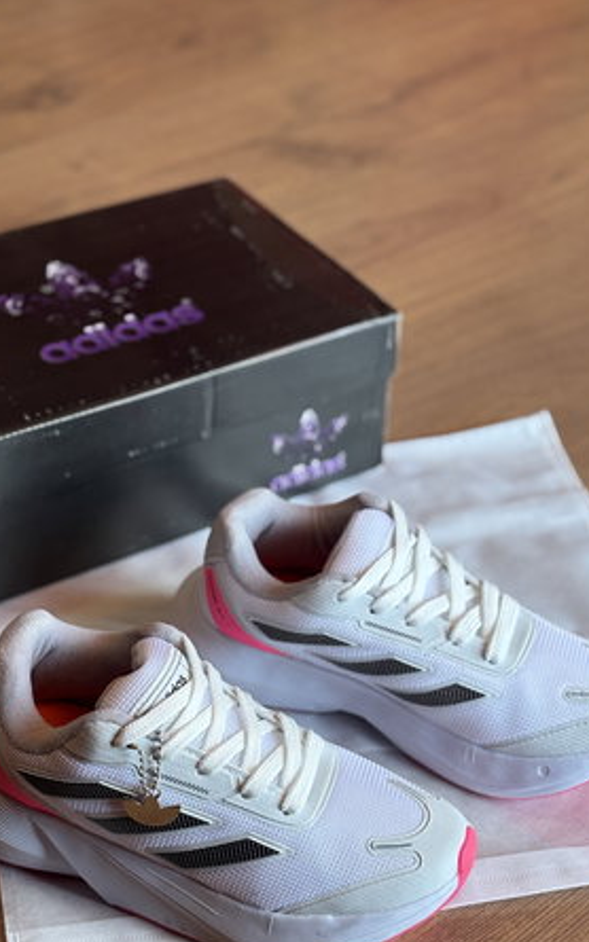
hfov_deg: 19.7
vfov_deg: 31.0
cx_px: 263
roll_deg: -3.5
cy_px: 551
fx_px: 1696
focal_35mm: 66
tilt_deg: -38.7
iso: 50
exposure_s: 1/50
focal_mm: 5.96
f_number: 1.6
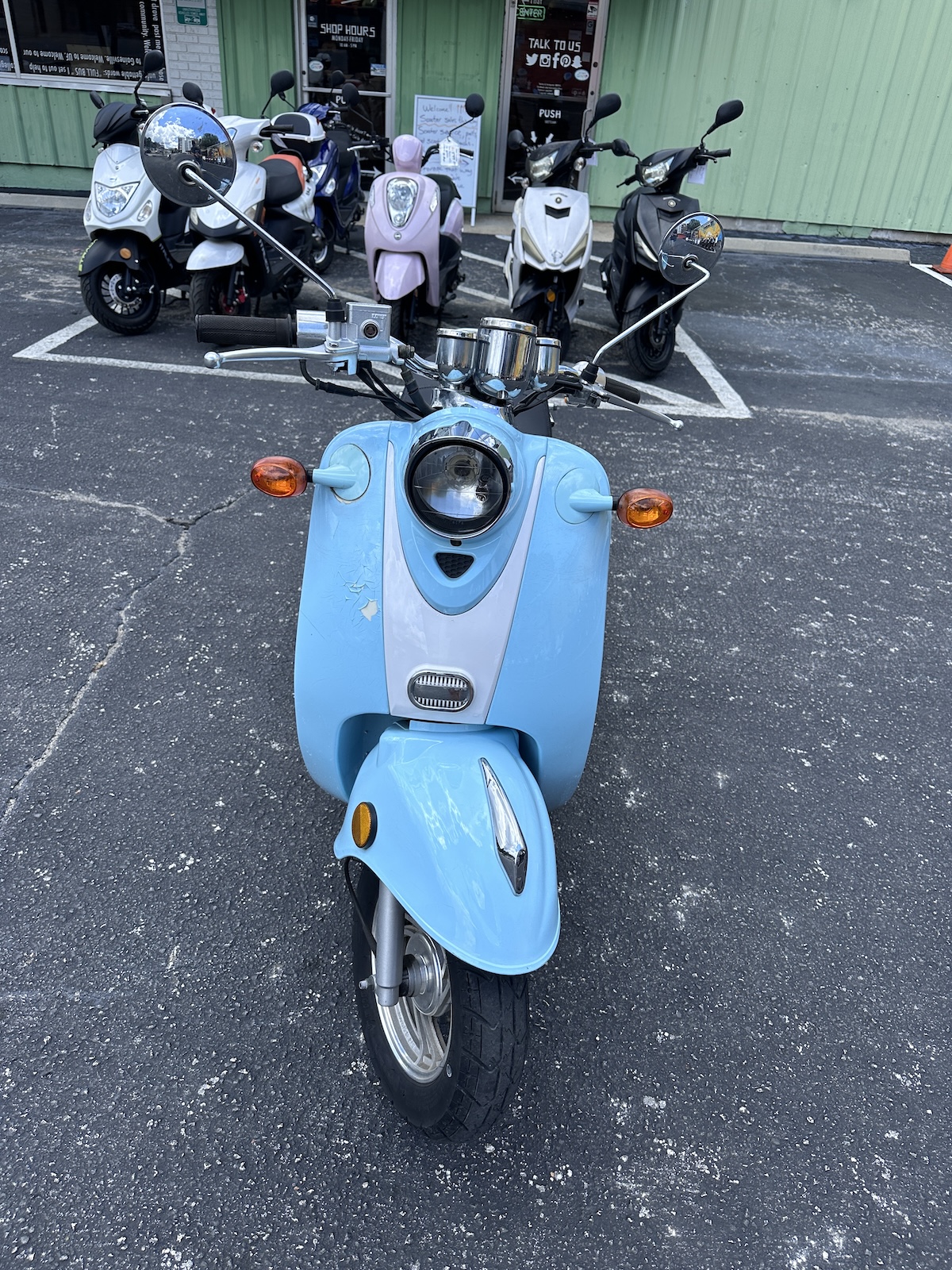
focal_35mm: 24
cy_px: 635
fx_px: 880
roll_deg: -5.2
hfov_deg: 56.8
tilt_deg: -31.5
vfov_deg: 71.6
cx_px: 476
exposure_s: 1/2410
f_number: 1.78
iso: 80
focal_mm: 6.86
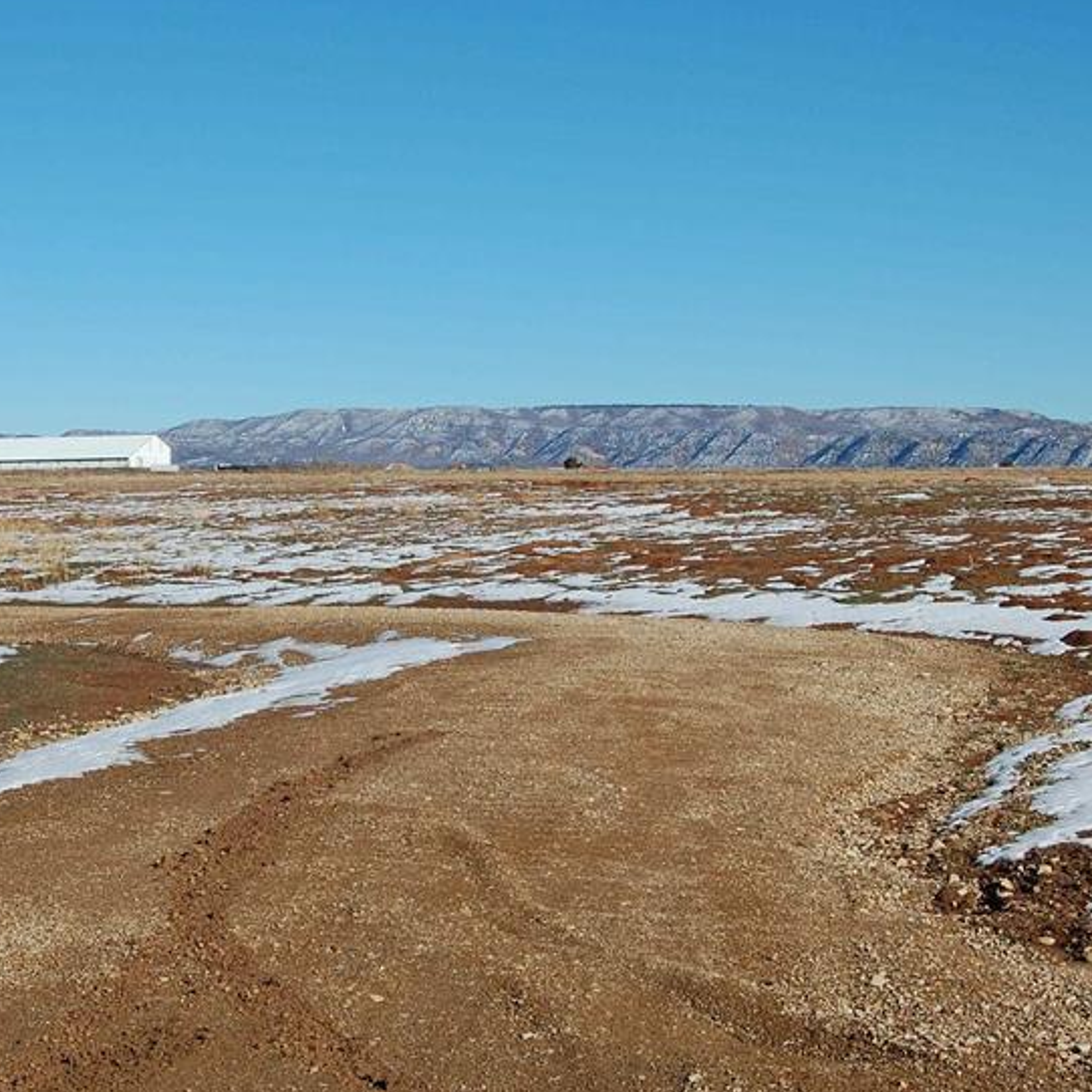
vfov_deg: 22.5
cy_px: 566
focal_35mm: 77
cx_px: 451
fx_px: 2748
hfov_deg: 22.4
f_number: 11
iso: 200
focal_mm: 32
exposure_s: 1/320
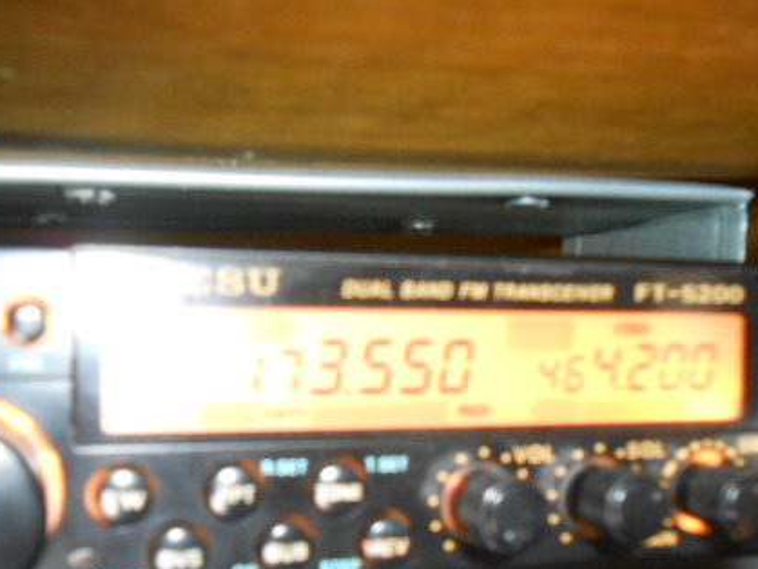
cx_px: 381
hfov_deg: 36.8
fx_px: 1139
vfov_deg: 27.8
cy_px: 402
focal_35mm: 52
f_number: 3.9
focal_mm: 6
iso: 400
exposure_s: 1/5
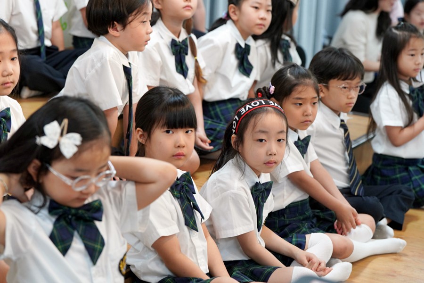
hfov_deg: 25.1
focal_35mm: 81
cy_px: 142
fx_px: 954
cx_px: 212
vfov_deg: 16.9
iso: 1600
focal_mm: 81
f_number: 4
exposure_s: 1/160
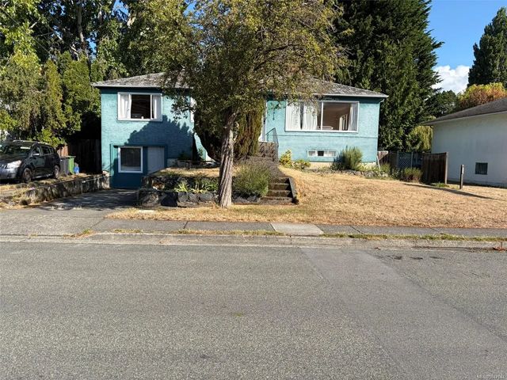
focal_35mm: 26
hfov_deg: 67.3
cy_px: 190
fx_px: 381
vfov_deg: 53.1
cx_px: 254
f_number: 1.6
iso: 50
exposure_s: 1/2141
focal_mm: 5.96
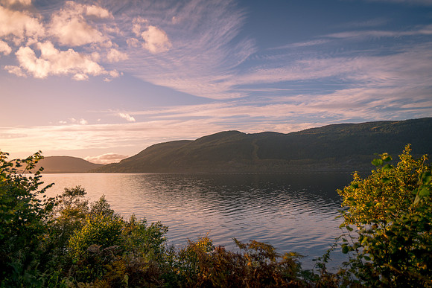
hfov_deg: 53.5
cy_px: 144
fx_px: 428
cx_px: 216
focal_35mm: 36
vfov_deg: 37.2
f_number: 2.8
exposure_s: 1/2500
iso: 200
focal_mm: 35
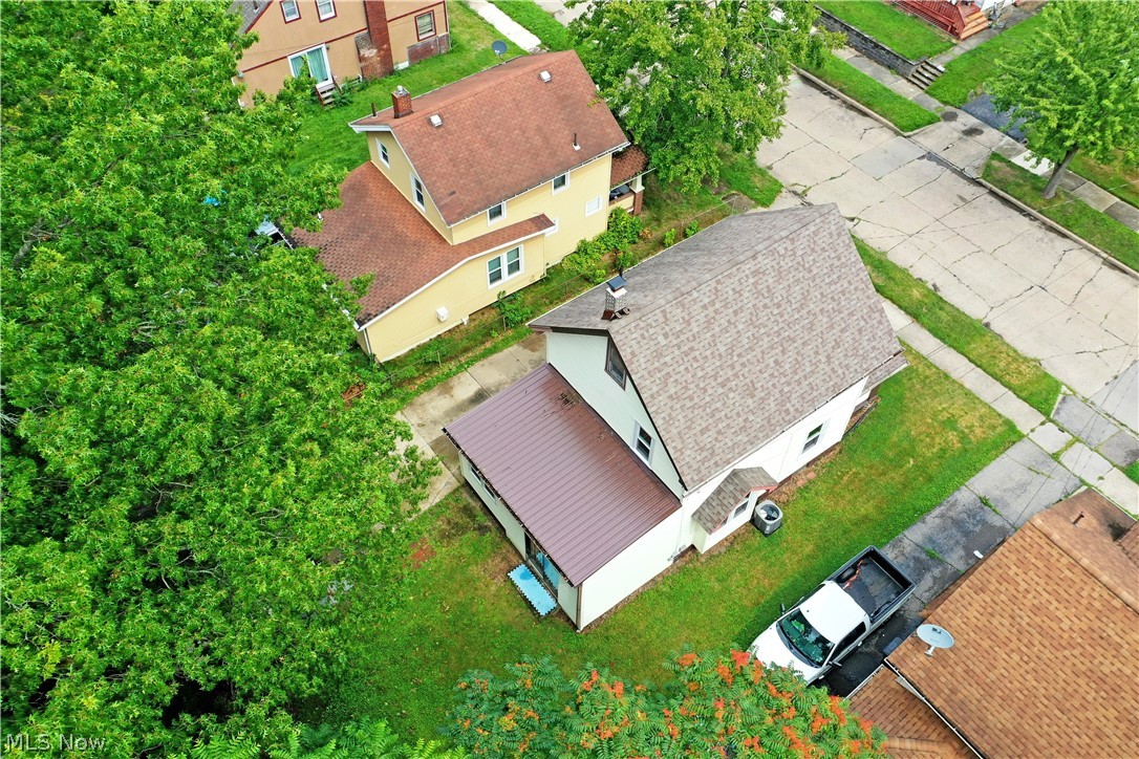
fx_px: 886
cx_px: 570
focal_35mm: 28
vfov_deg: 46.4
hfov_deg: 65.5
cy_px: 380
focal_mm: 10.26
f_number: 5
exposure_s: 1/240
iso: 100
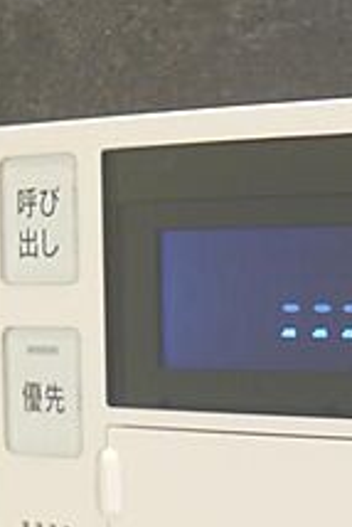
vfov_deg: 10.6
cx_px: 374
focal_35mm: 194
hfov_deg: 7.1
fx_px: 2841
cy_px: 405
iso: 80
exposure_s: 1/2
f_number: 2.9
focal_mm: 13.9
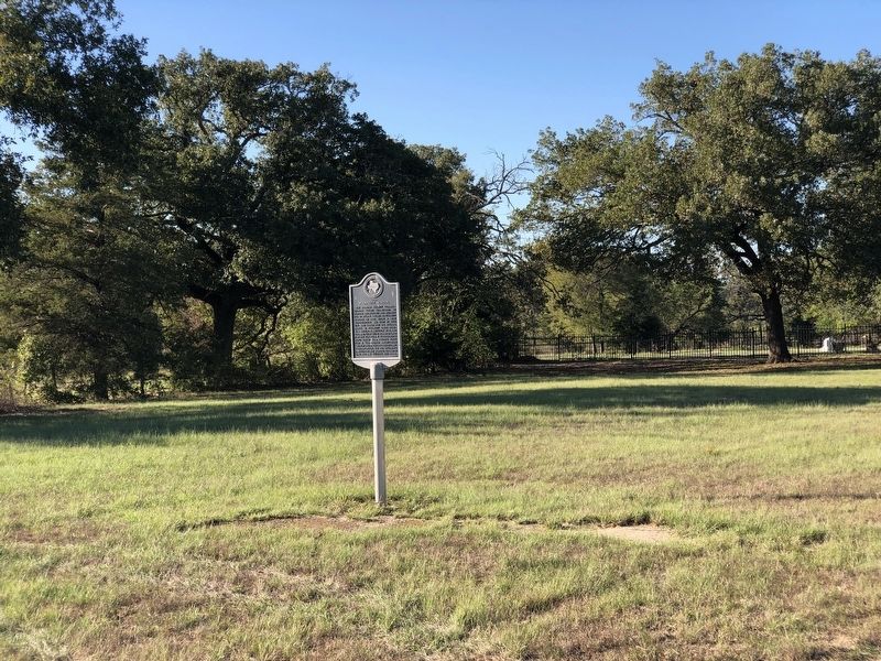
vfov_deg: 28.0
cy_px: 330
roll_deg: +1.0
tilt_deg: +0.6
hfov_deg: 36.8
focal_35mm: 52
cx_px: 440
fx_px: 1323
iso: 16
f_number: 2.4
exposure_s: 1/501
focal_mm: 6
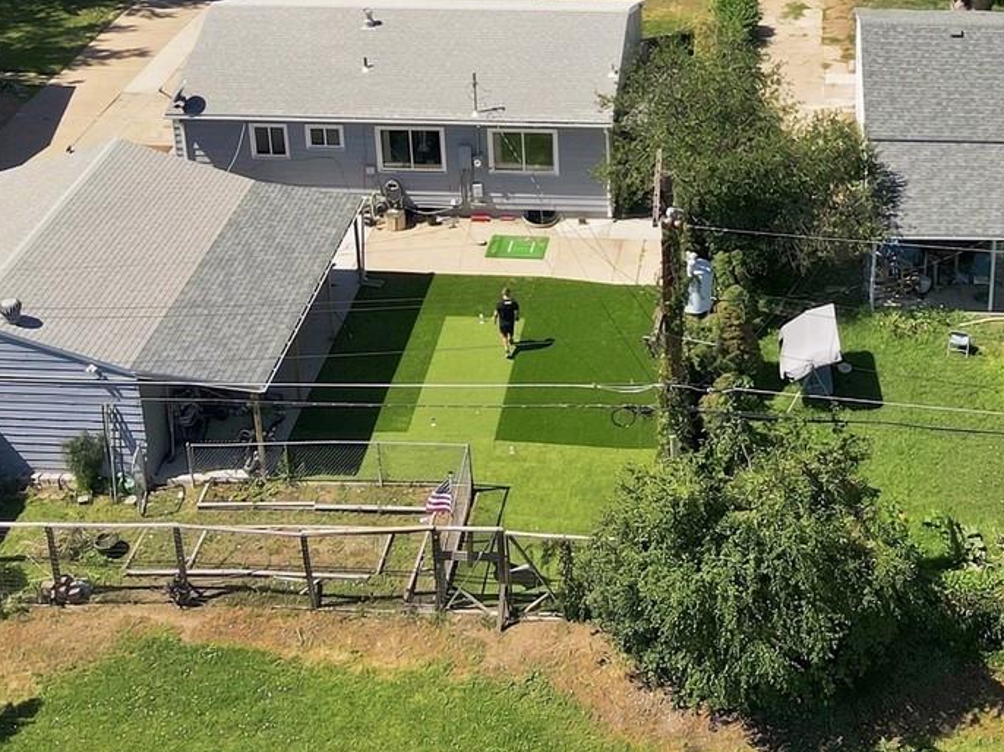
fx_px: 1624
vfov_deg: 24.9
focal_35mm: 56
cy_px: 7
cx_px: 742
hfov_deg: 33.7
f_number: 2.8
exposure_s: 1/640
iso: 110
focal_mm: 4.5
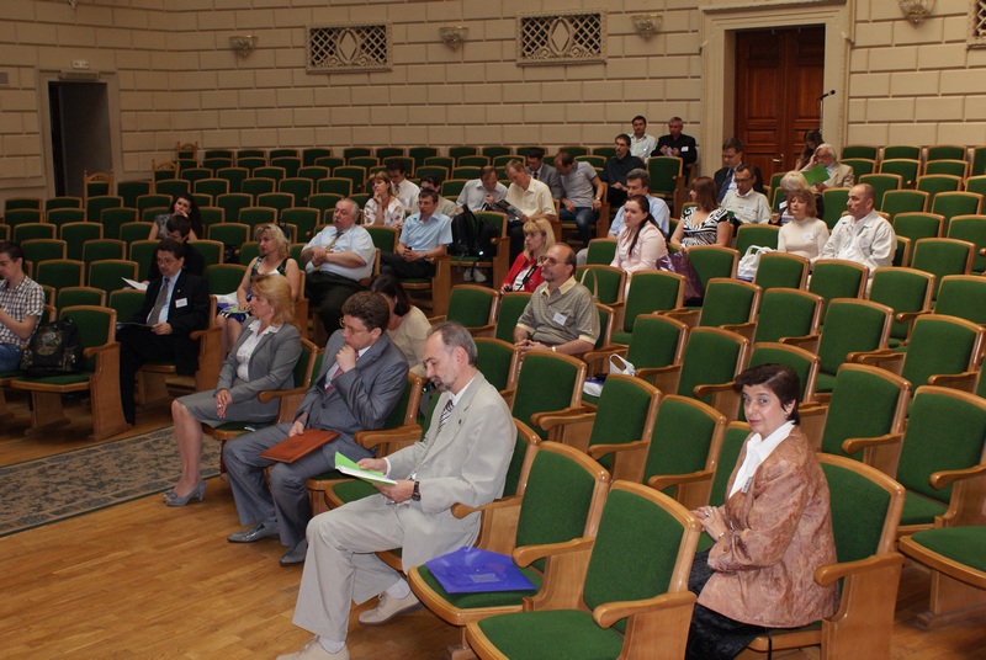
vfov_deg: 34.3
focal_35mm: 39
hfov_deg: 49.5
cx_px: 493
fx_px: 1070
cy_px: 330
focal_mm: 26
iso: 400
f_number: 5.6
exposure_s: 1/60
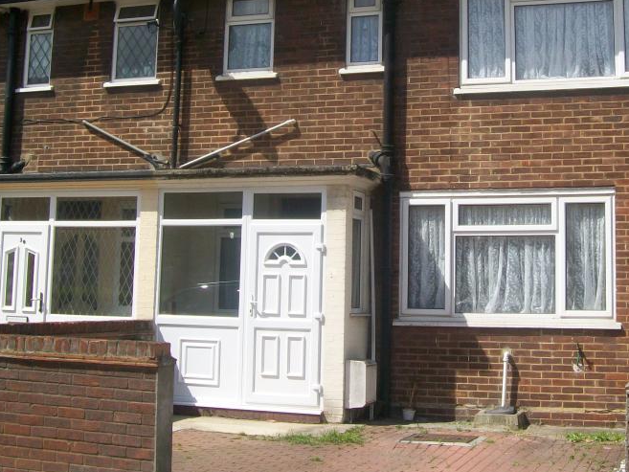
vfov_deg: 27.3
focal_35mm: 53
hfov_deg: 35.9
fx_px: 963
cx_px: 411
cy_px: 149
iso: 64
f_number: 4.9
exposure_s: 1/500
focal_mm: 6.1
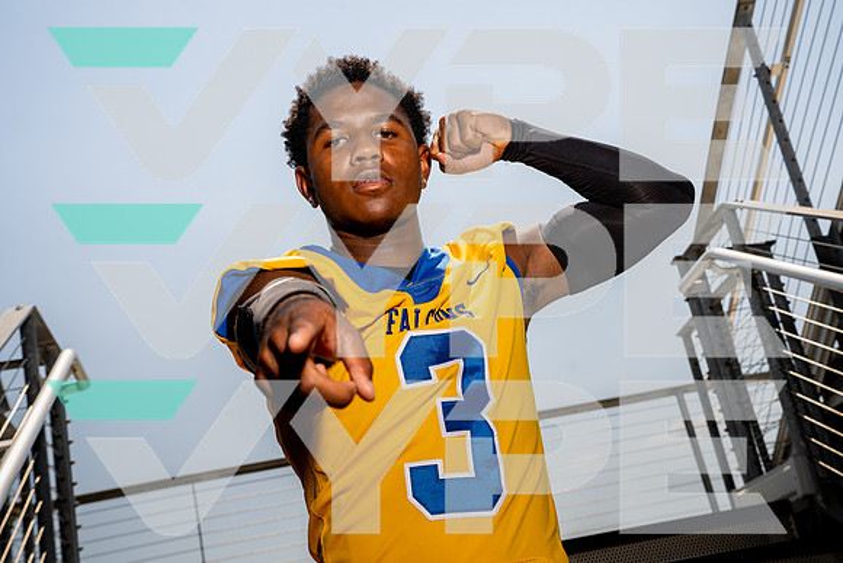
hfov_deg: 37.5
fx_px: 1241
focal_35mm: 53
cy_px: 282
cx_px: 422
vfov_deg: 25.5
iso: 100
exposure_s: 1/250
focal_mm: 53
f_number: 8
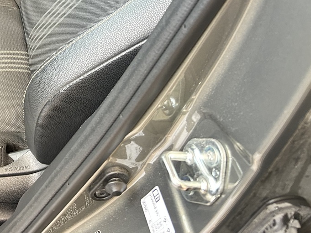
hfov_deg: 31.8
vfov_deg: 25.6
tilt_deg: -40.0
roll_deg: -7.0
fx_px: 494
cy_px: 19
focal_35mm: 55
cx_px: -11
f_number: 1.5
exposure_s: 1/50
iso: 200
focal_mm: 5.7
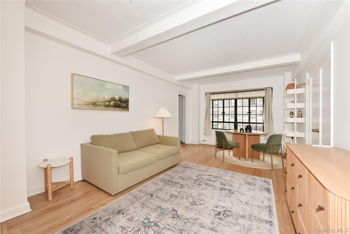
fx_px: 136
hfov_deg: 104.2
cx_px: 175
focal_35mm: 14
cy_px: 117
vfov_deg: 81.2
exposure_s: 1/160
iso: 1000
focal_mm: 14
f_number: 10
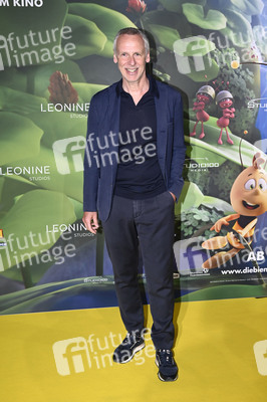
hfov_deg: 31.8
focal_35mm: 42
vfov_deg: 46.4
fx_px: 468
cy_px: 201
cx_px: 134
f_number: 6.3
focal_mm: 42
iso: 800
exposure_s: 1/125
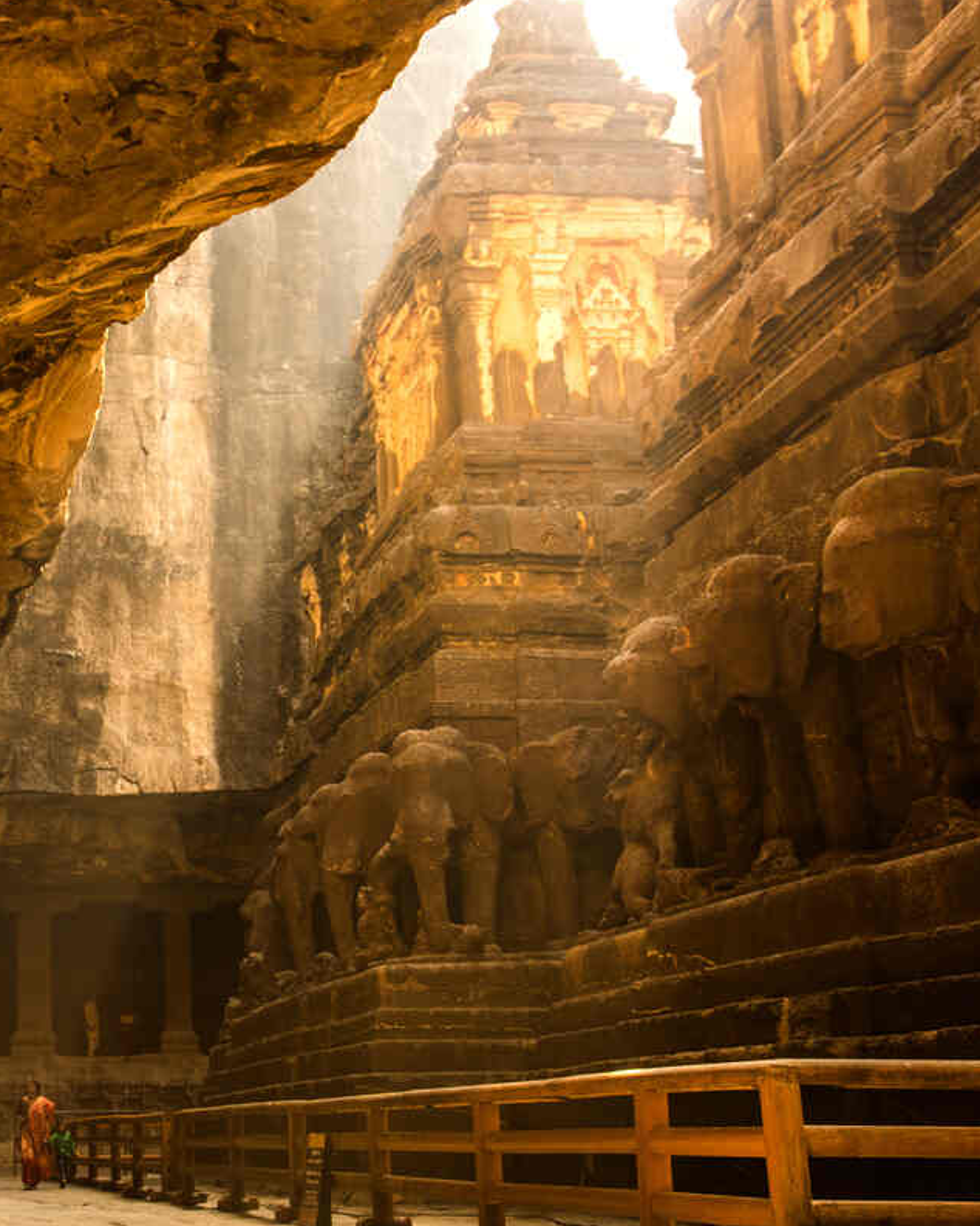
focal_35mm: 54
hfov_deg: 27.3
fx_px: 1959
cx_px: 145
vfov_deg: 34.8
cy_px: 611
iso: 100
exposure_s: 1/80
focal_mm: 38
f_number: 8
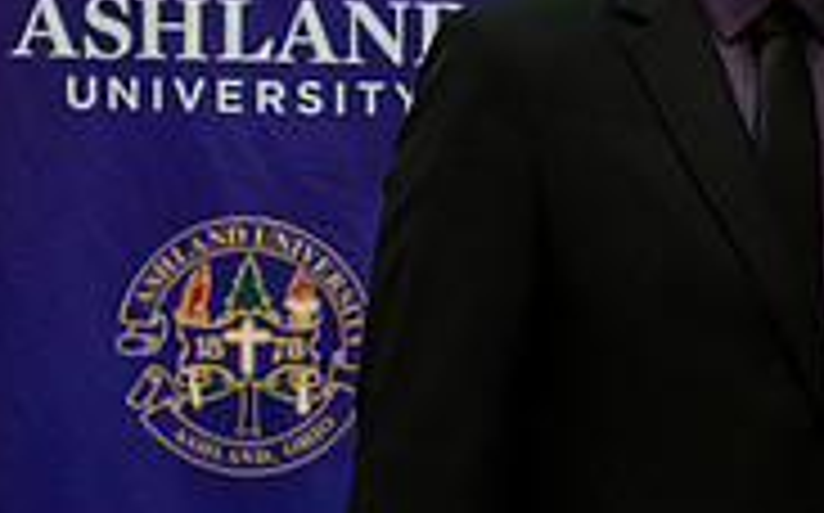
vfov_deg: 8.3
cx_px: 881
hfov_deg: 13.1
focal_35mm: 157
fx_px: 3522
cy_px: 254
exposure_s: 1/400
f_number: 2.8
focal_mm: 47
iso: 5000
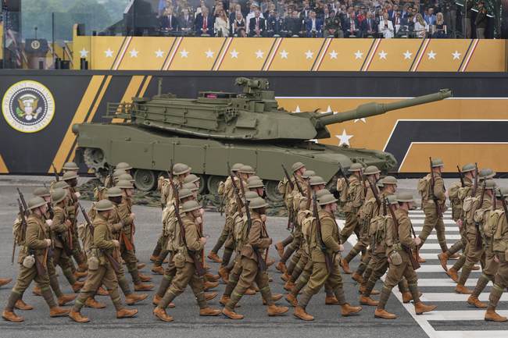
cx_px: 254
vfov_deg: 17.1
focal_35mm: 80
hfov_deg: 25.4
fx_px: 1129
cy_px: 169
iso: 250
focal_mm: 80
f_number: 4
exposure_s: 1/500
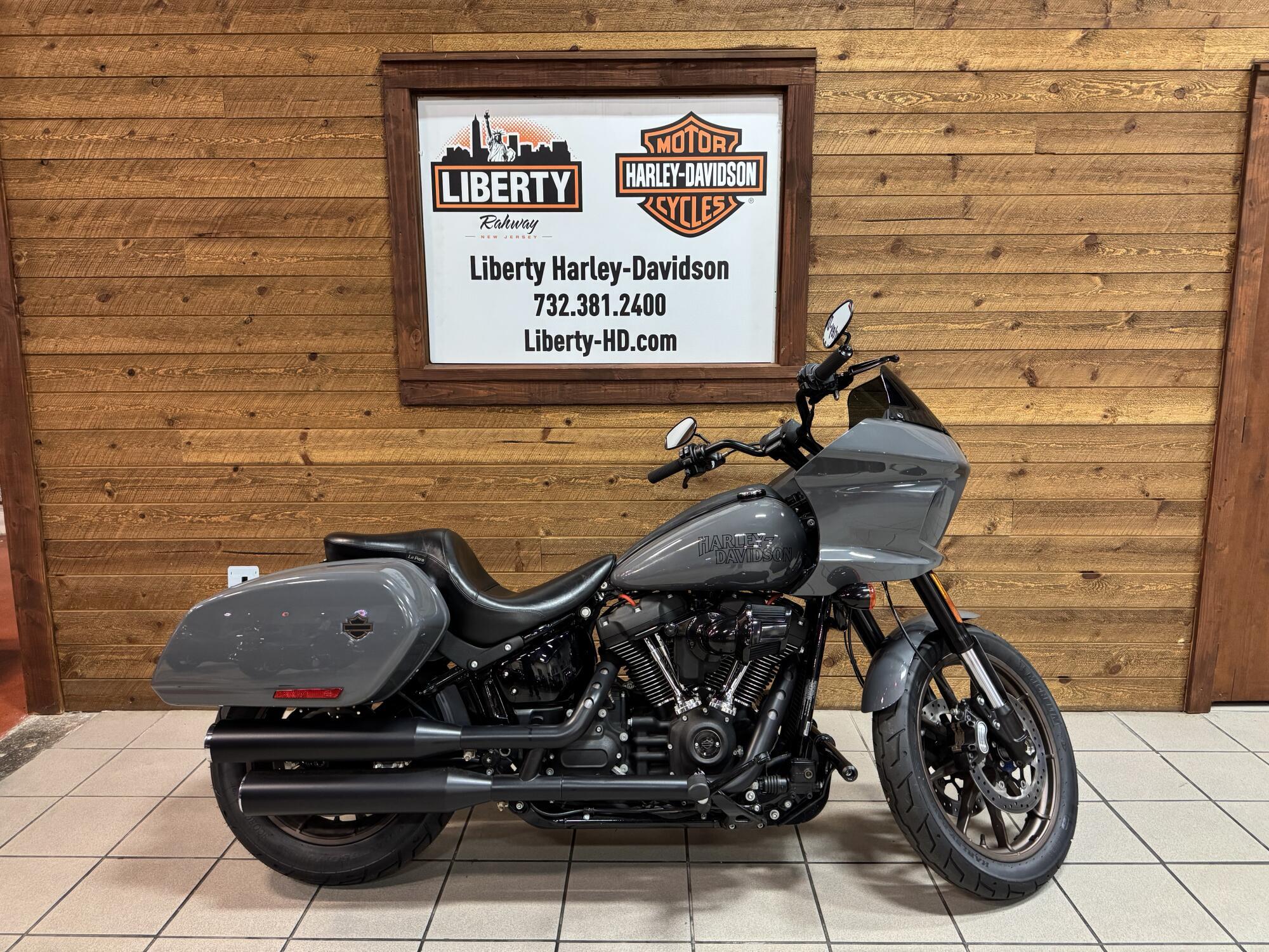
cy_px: 476
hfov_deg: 71.6
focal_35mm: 24
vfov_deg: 56.8
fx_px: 880
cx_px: 634
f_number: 1.78
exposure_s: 1/60
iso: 400
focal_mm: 6.76
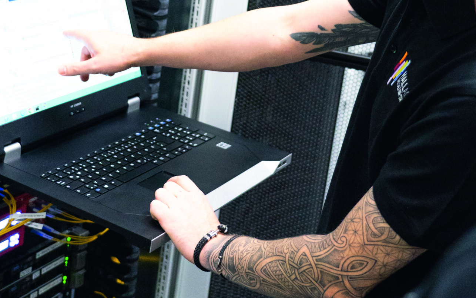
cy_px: 6
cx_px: 236
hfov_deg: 29.8
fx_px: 895
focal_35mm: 69
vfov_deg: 18.4
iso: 2500
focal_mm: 34
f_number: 4
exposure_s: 1/200
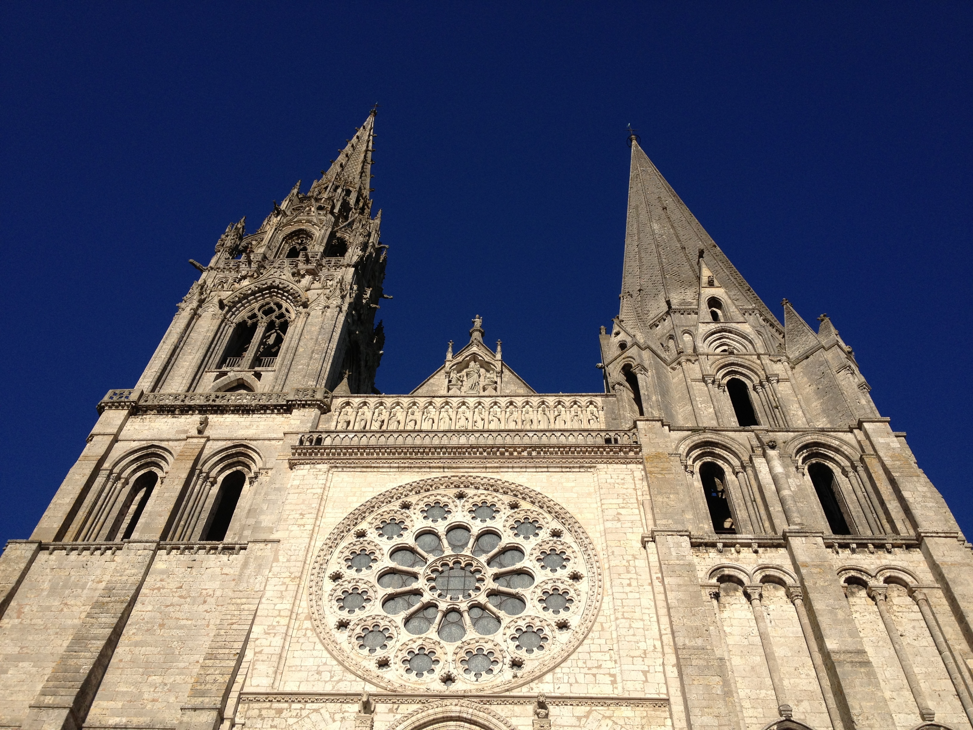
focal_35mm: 35
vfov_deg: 40.7
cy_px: 365
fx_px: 984
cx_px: 486
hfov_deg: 52.6
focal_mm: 4.28
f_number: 2.4
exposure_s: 1/2632
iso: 50
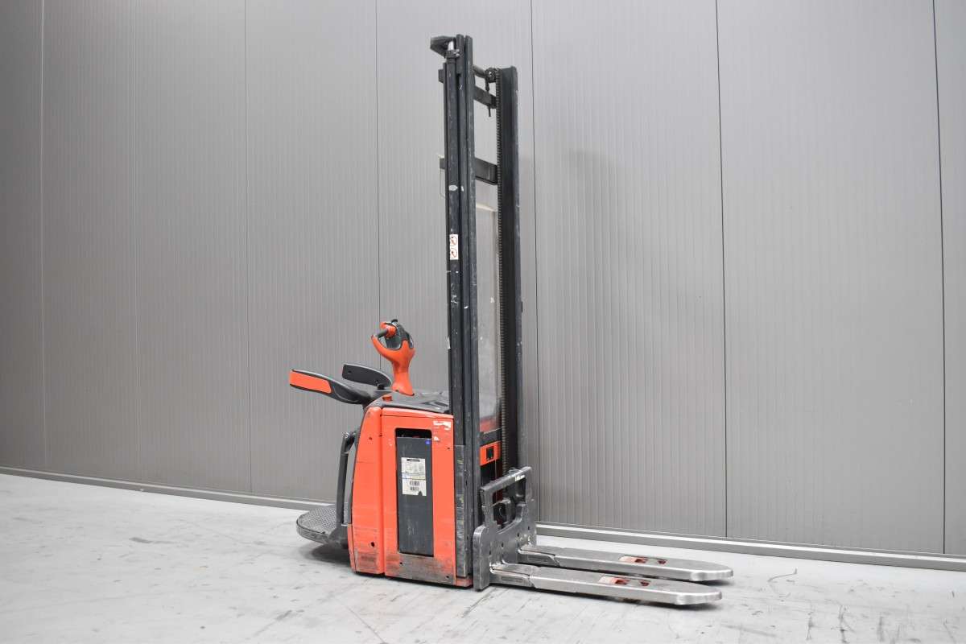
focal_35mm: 30
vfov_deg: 43.6
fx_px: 805
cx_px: 483
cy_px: 322
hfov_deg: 61.9
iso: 1600
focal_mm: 20
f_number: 4.5
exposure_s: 1/40
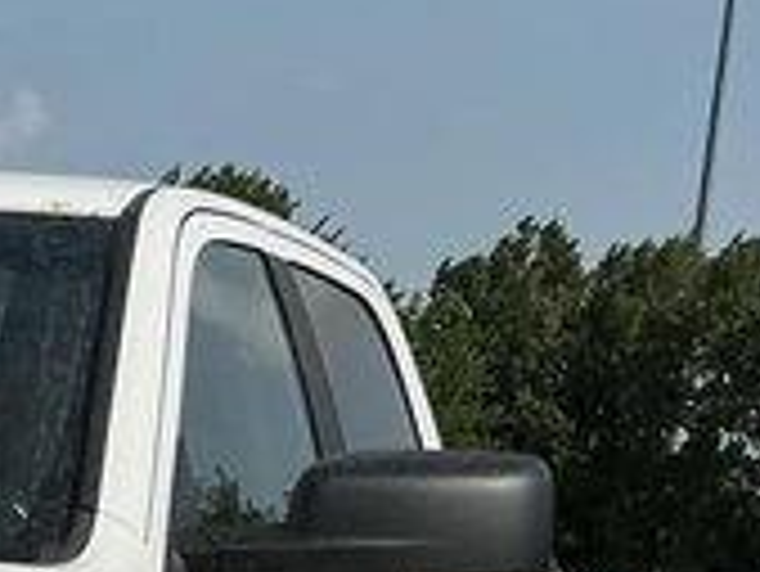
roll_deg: -2.2
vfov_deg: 11.0
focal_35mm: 124
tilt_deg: -8.8
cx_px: -693
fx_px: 2724
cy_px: 1106
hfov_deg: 13.8
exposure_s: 1/3788
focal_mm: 3
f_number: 1.8
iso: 25
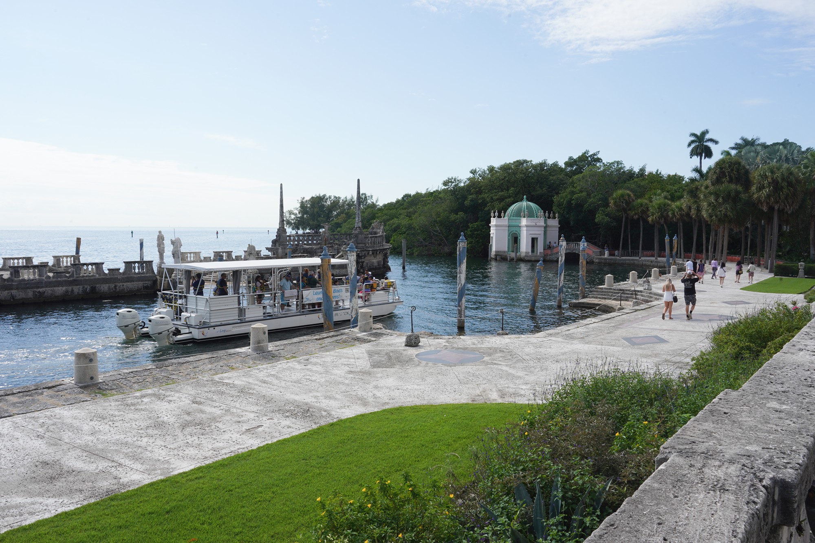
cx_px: 408
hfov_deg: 65.5
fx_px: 634
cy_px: 272
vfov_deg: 46.4
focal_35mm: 28
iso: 200
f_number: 22
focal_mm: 28
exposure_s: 1/100
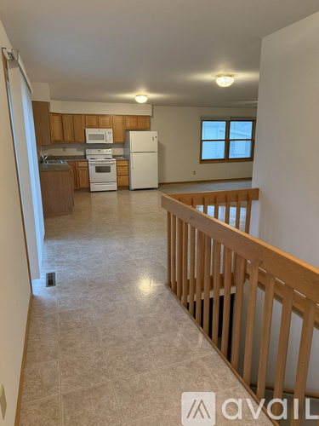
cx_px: 160
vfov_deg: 71.6
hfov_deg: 56.8
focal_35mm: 24
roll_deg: +0.4
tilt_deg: -12.3
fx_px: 295
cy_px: 213
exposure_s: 1/60
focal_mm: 6.76
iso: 250
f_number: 1.78
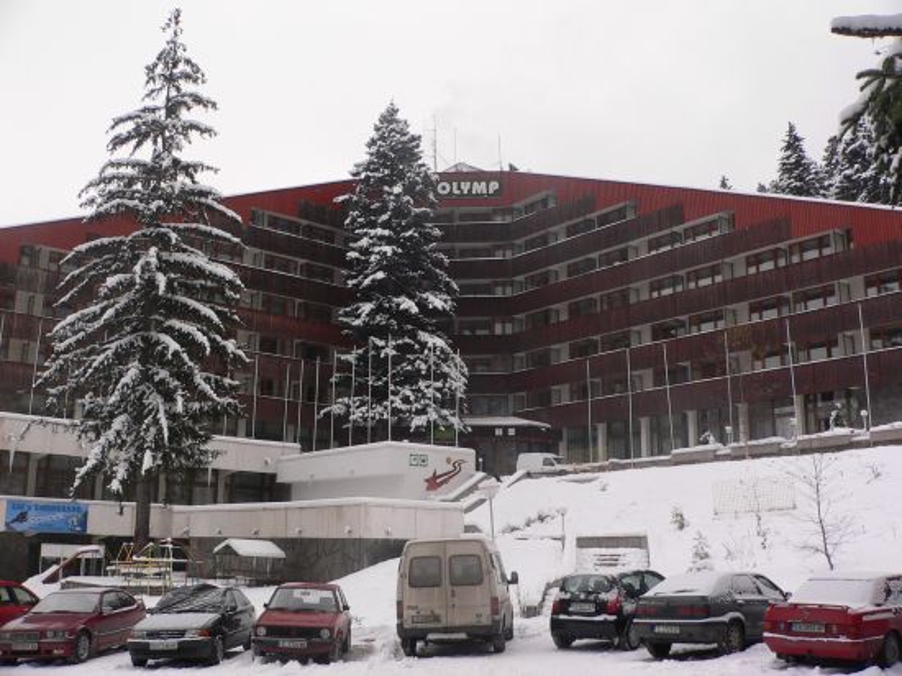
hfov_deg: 52.6
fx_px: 912
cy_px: 338
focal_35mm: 35
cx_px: 451
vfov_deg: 40.7
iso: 100
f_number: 4
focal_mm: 4.6
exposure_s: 1/250
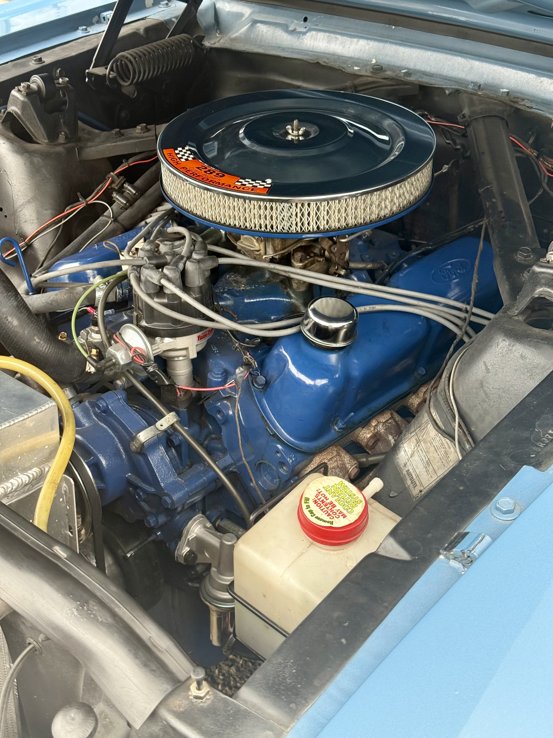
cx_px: 276
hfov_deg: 30.3
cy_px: 369
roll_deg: -1.2
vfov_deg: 39.7
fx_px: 1022
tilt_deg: -31.5
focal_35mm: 48
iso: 125
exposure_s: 1/242
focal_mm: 6.76
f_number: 1.78
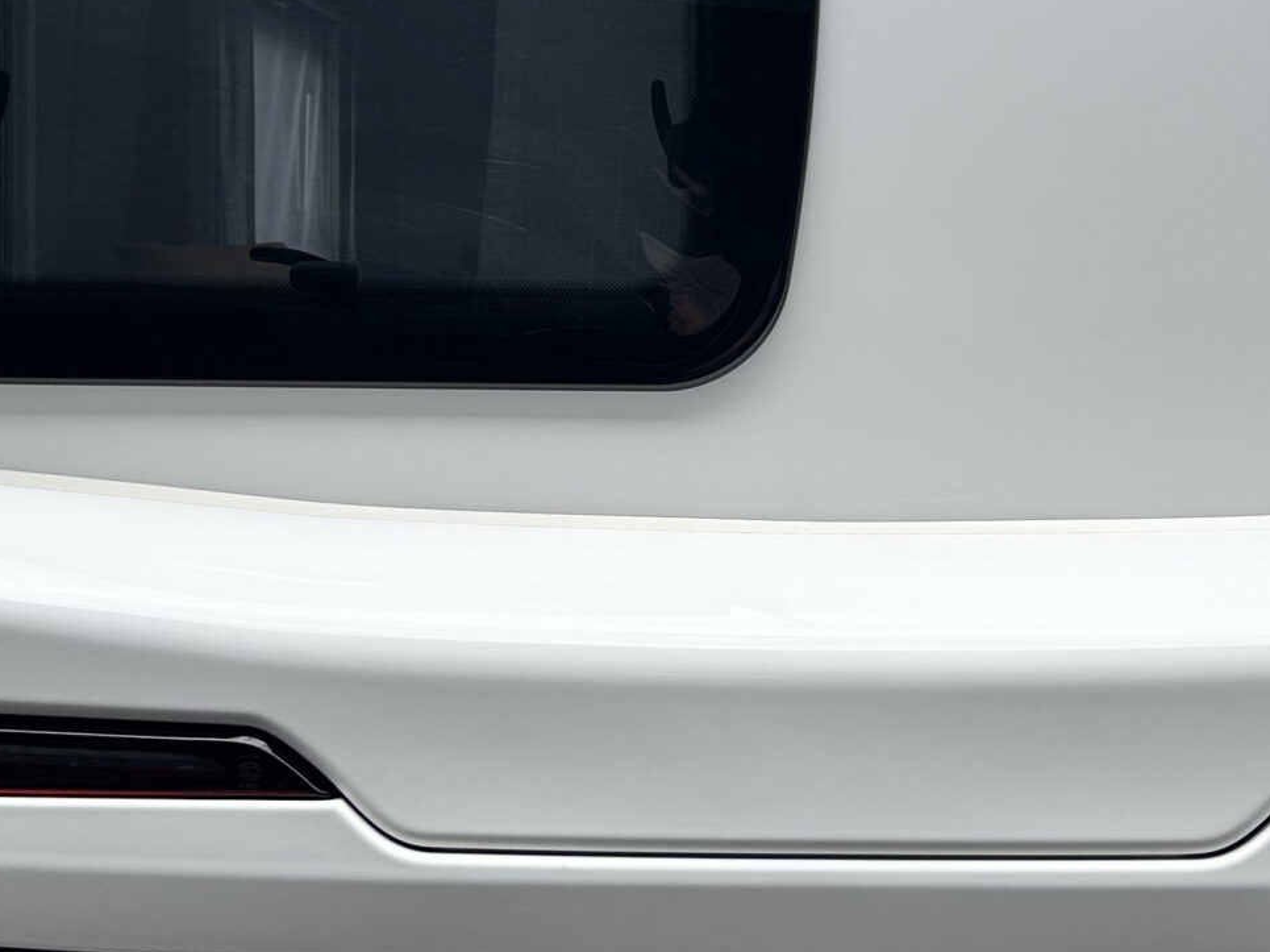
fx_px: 2531
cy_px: 408
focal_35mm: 69
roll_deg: -0.3
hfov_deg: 28.0
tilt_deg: -3.4
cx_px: 815
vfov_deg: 21.3
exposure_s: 1/982
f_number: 1.5
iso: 50
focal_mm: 5.7
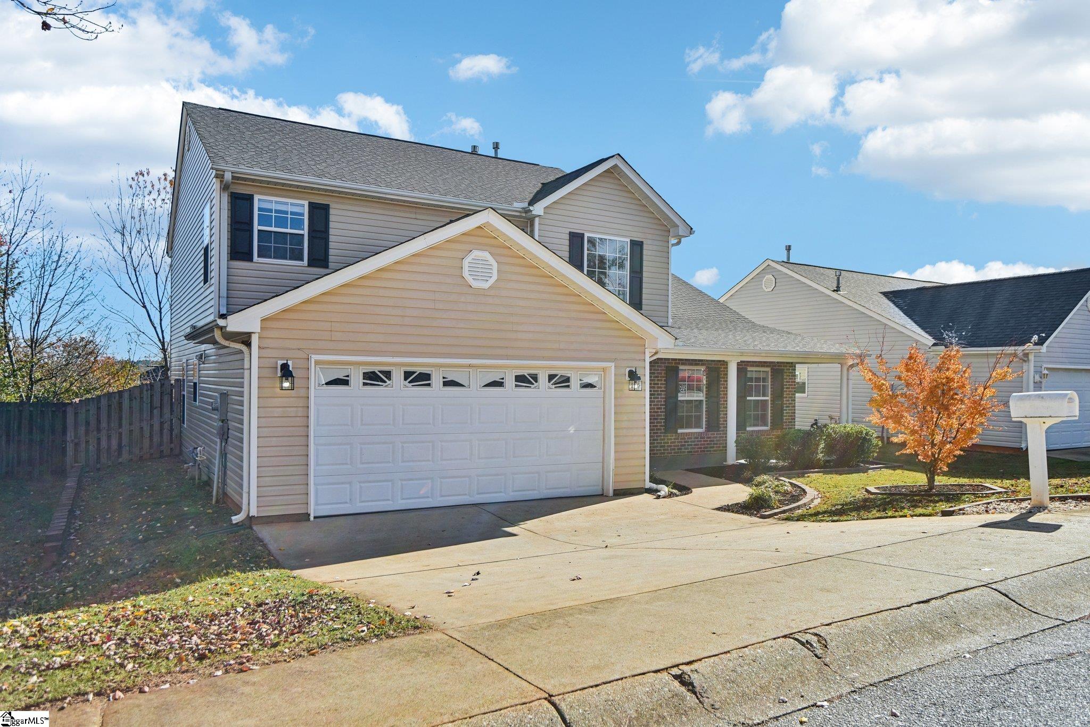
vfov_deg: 53.1
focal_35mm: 24
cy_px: 364
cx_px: 545
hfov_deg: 73.7
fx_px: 727
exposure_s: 1/320
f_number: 8
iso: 100
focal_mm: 24
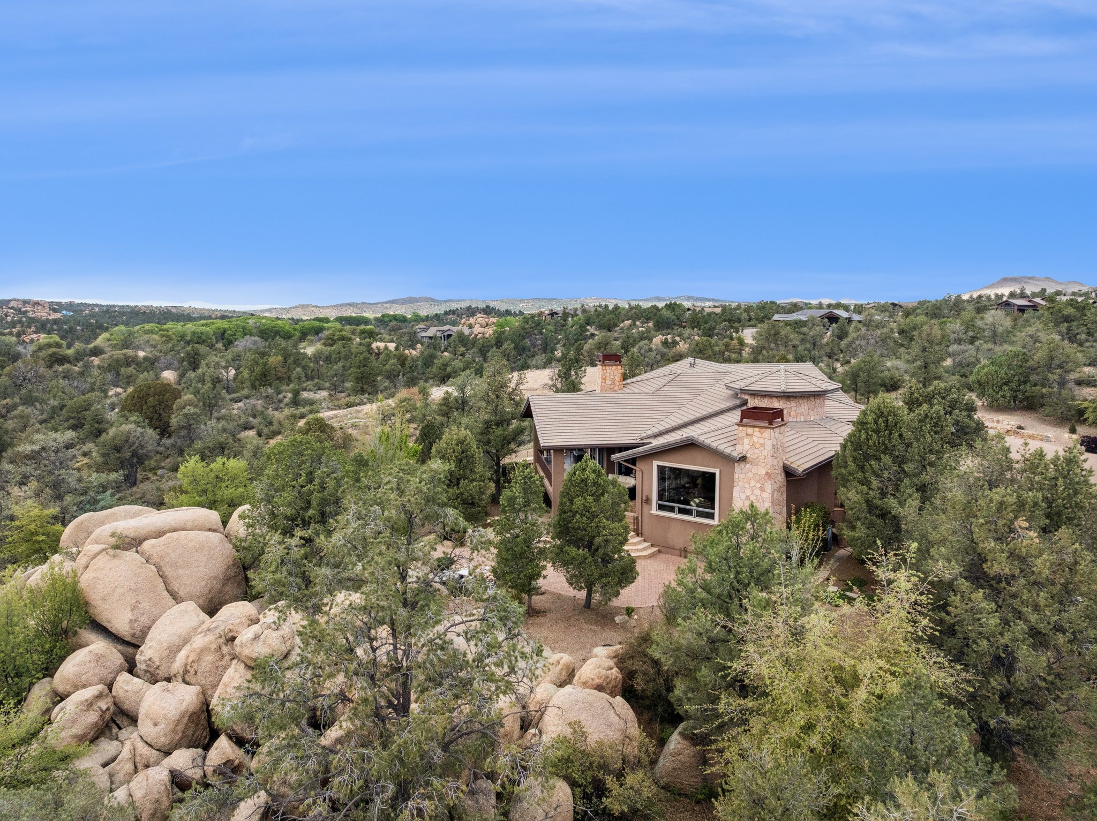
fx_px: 760
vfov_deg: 56.8
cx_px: 548
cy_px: 410
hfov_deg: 71.6
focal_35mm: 24
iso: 200
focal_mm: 12.3
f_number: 7.1
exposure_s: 1/640
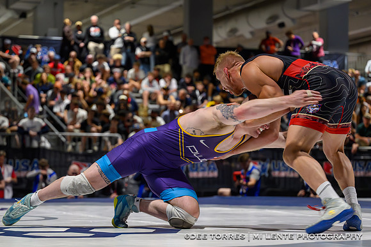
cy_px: 150
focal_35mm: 98
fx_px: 1005
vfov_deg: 14.0
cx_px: 133
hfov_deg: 20.9
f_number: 2.8
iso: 5000
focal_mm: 75
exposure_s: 1/640
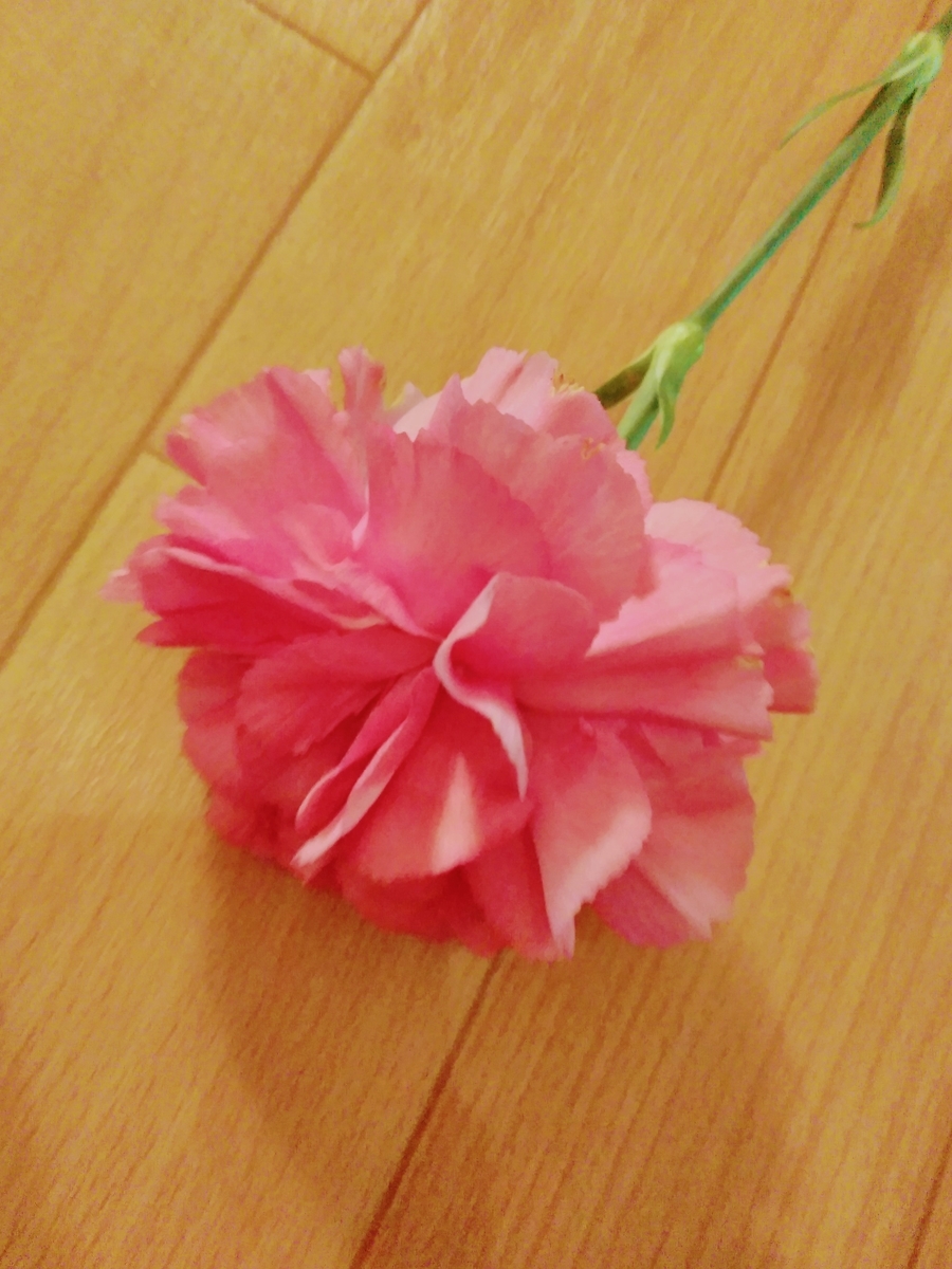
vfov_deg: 67.3
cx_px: 476
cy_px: 634
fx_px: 953
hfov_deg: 53.1
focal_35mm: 26
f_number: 2.2
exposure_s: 1/20
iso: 833
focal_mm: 3.46
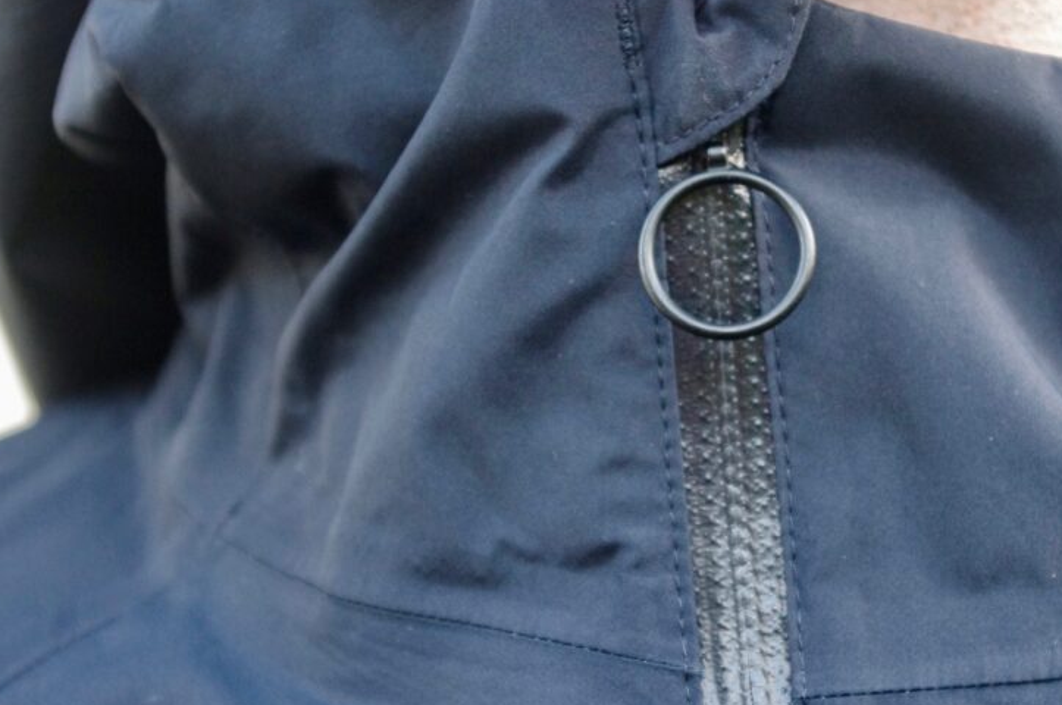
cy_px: 366
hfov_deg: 23.8
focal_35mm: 85
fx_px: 2504
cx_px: 705
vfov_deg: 16.0
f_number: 4.5
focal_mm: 40
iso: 1600
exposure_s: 1/80
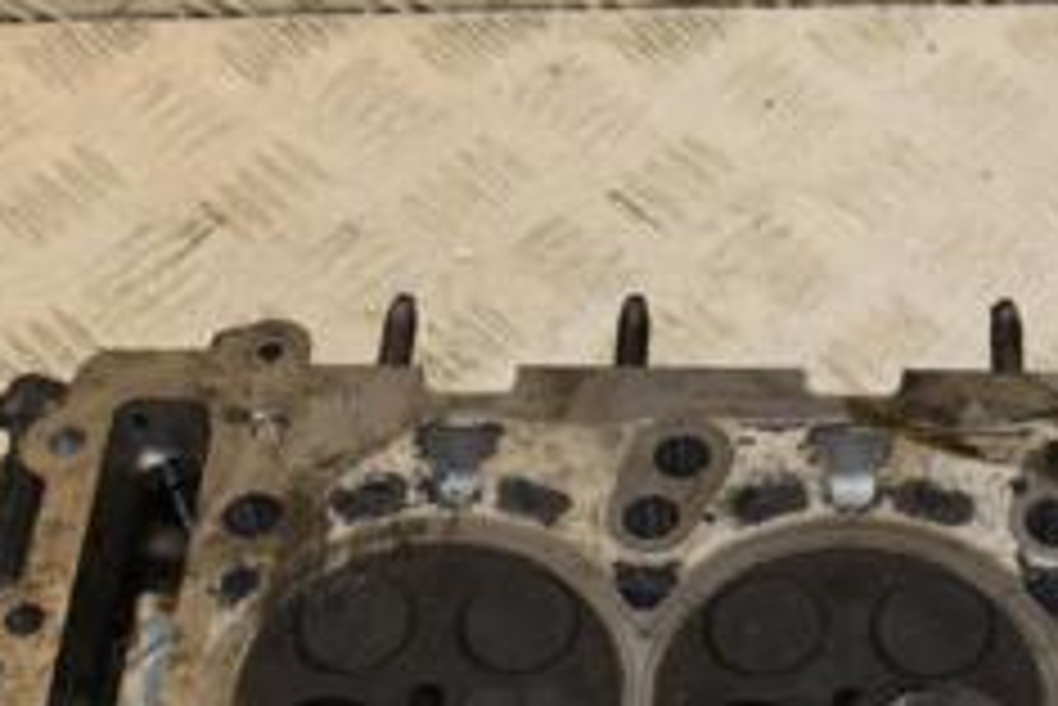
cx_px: 923
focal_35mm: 80
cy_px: 850
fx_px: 2361
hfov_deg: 24.6
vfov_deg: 16.3
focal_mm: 21
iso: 800
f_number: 5.6
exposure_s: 1/200
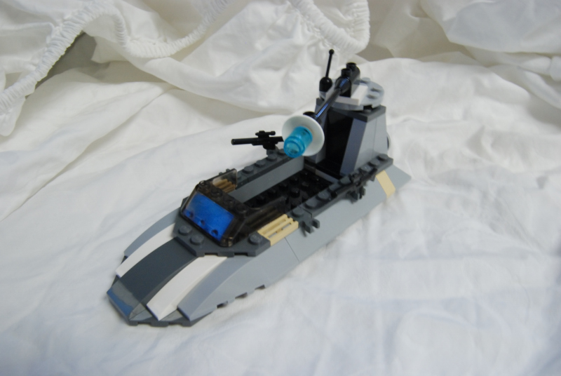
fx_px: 421
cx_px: 280
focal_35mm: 27
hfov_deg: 67.3
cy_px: 188
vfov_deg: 48.1
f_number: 14
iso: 800
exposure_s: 1/4
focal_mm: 18
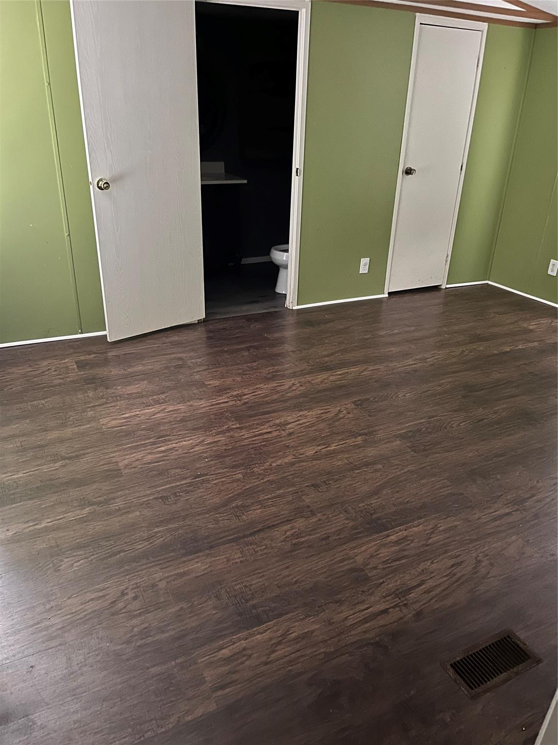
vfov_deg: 67.3
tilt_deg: -26.2
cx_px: 279
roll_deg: -0.8
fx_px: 559
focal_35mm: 26
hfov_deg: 53.1
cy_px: 372
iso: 1000
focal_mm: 5.1
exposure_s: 1/26
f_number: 1.6
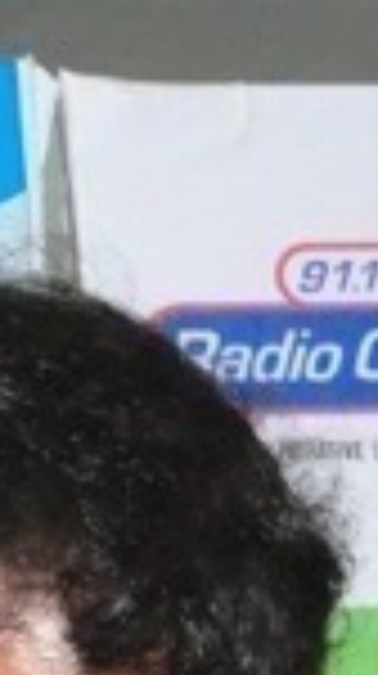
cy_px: 1505
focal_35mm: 301
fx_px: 5382
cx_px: 1224
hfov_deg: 3.9
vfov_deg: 6.9
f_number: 6.3
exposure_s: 1/125
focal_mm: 24
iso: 3200
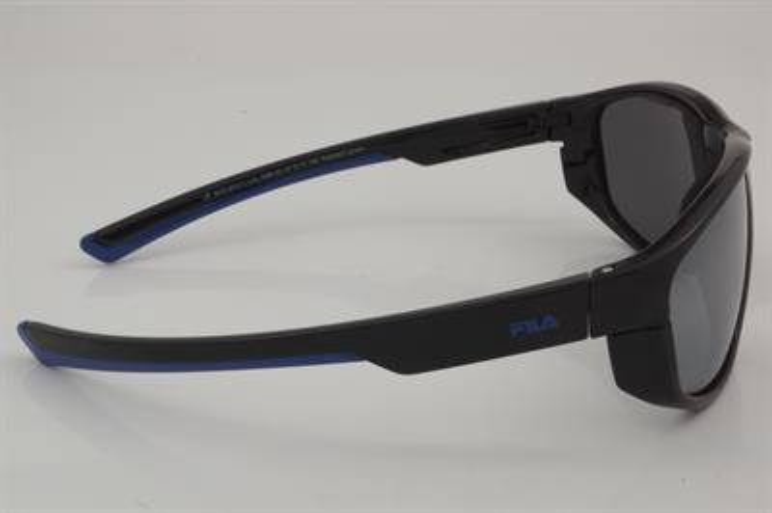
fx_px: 1446
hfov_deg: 29.9
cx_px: 386
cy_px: 256
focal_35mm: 68
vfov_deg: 20.1
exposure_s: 1/3
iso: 100
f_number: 36
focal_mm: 45
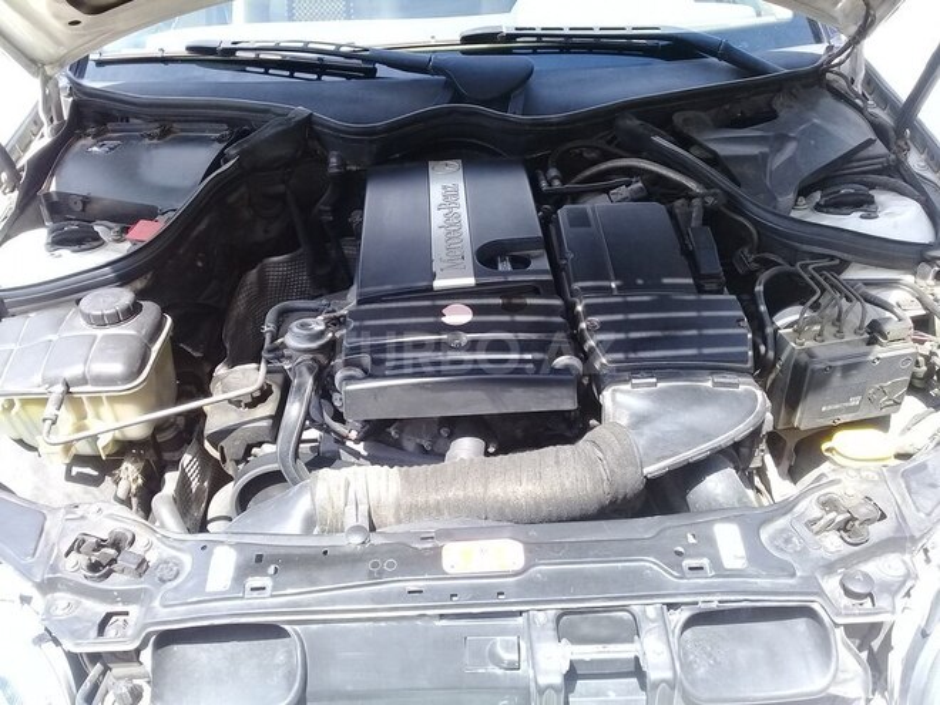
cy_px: 352
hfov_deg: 58.4
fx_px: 842
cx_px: 470
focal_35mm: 31
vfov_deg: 45.4
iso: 50
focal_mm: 3.3
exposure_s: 1/228
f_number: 2.2
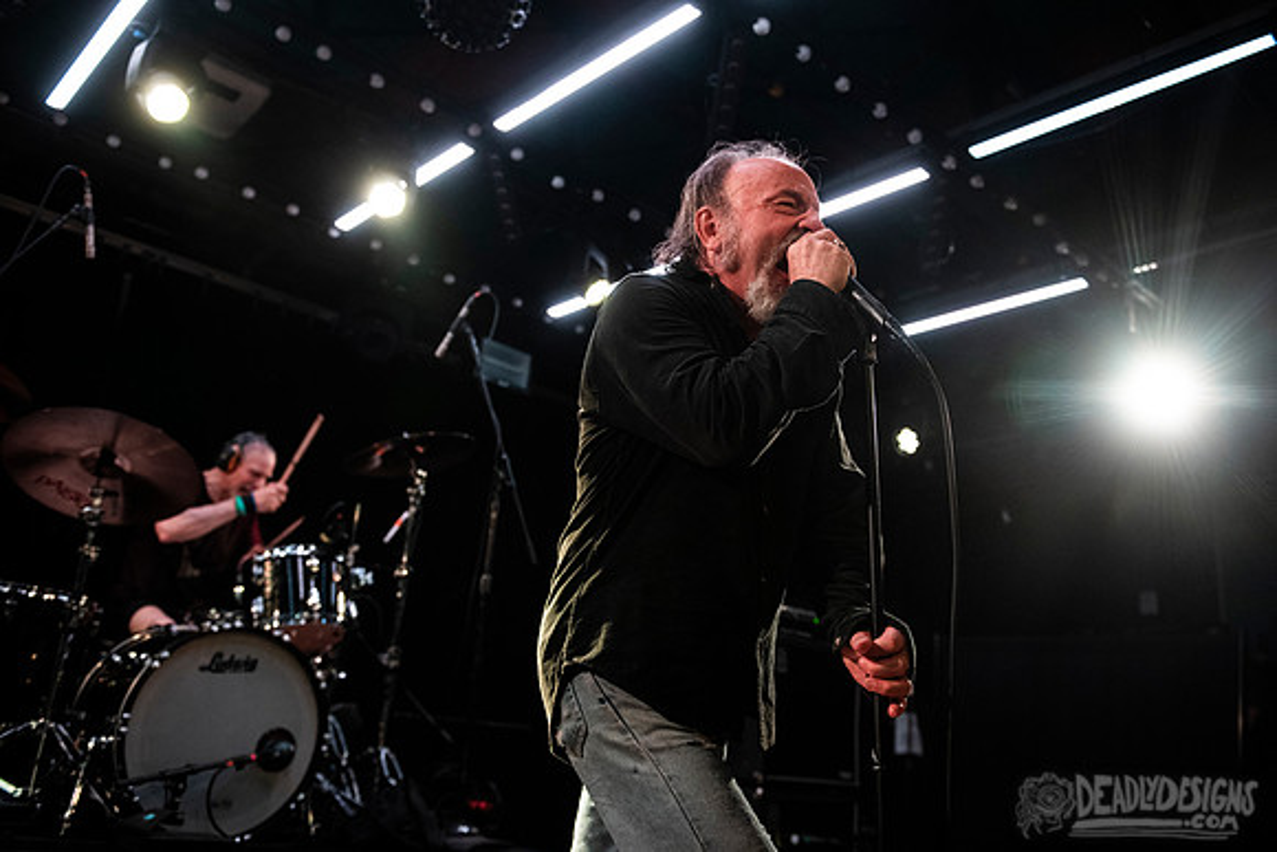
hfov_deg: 57.6
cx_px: 638
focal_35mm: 33
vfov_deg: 40.3
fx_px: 1162
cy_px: 402
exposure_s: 1/125
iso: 2500
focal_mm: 31
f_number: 3.2
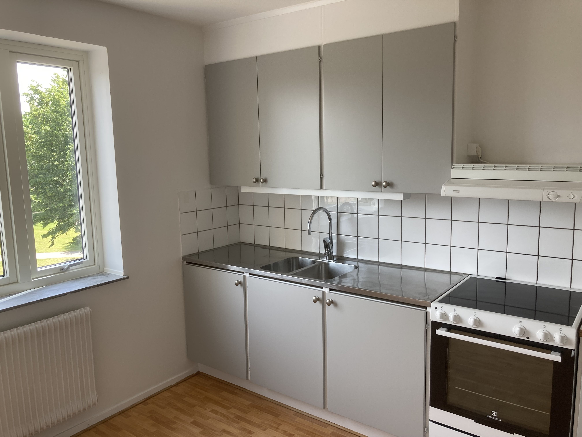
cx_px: 291
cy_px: 218
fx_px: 471
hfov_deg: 63.4
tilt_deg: -7.6
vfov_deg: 49.7
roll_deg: +0.9
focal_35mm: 28
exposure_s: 1/121
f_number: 1.8
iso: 40
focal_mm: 3.99
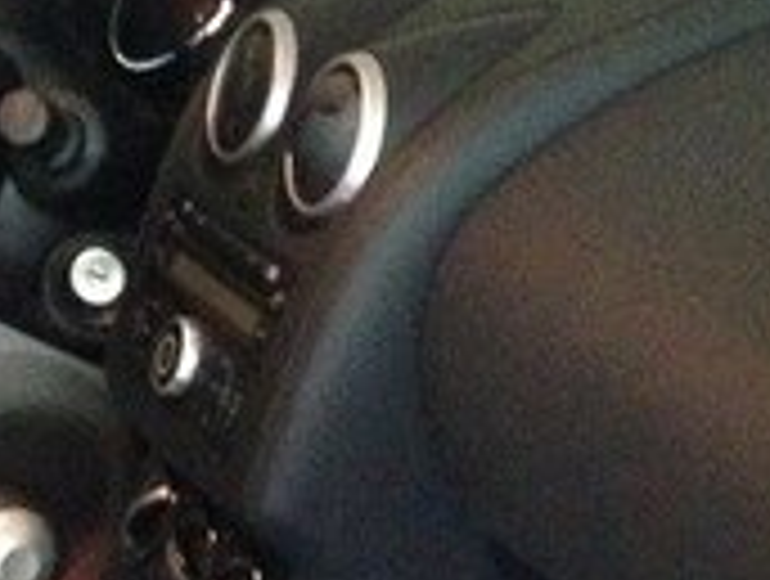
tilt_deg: -24.9
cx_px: 72
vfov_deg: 11.5
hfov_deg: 15.3
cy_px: 659
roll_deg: +2.0
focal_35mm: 127
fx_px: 2831
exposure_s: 1/15
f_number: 2.4
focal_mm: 4.12
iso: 800
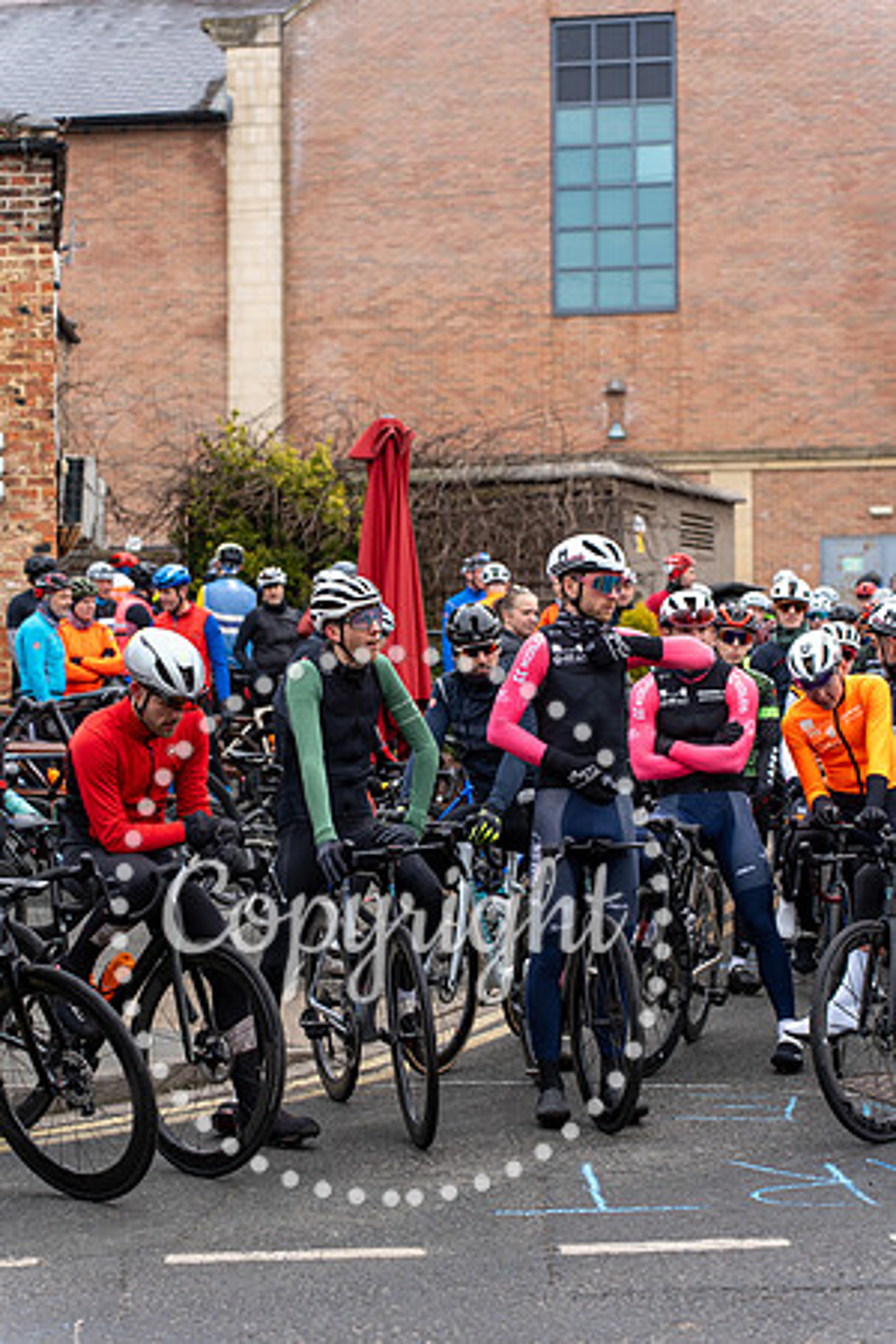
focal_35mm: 73
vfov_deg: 27.7
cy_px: 672
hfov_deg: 18.7
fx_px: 2725
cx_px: 448
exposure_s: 1/800
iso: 640
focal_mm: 73
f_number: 3.5
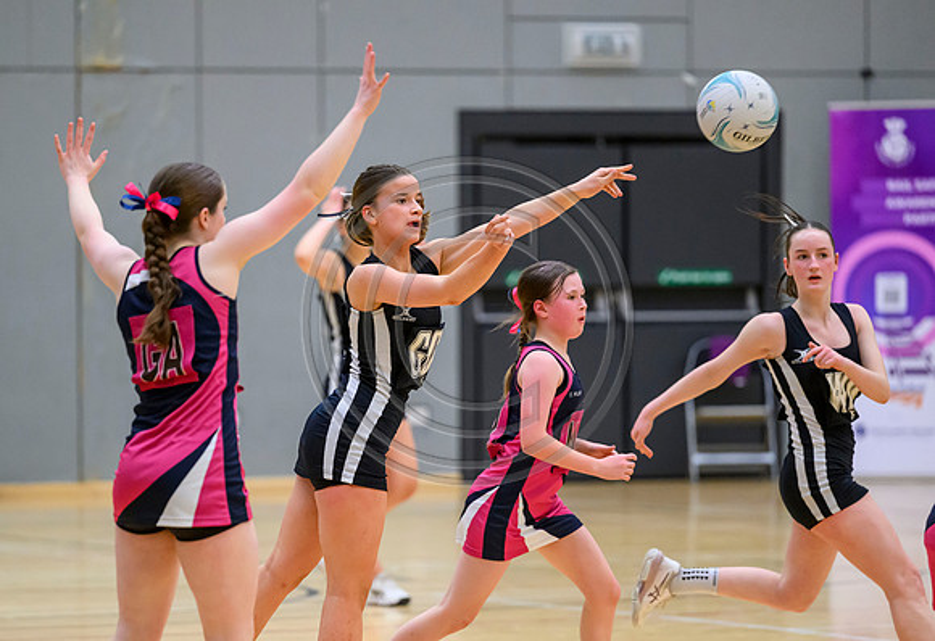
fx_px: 6291
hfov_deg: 8.5
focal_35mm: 240
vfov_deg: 5.8
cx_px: 414
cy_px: 375
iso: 6400
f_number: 3.2
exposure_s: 1/1000
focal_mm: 200
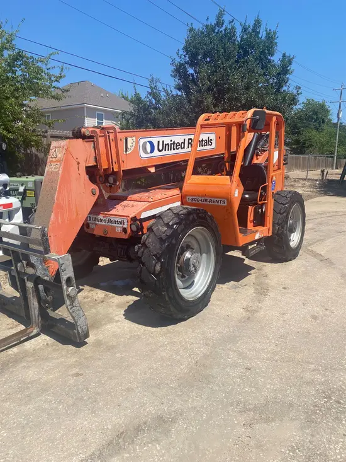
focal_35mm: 26
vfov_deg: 67.3
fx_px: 346
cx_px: 173
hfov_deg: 53.1
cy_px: 231
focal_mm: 4.25
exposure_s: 1/3205
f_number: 1.8
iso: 32
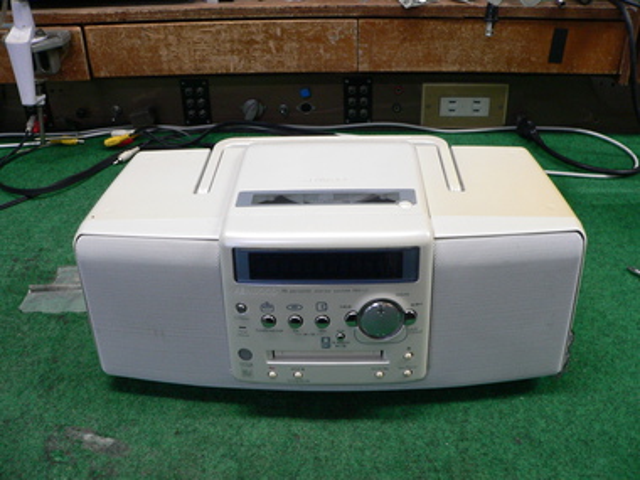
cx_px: 320
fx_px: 666
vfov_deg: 39.7
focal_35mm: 36
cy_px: 240
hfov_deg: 51.4
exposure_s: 1/30
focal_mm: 6
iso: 200
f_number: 2.8
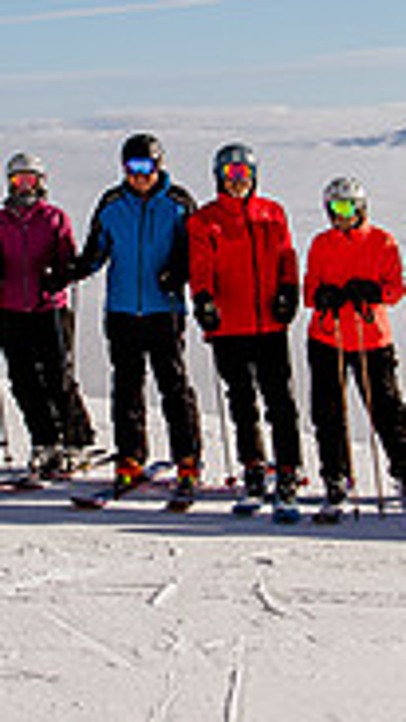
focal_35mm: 132
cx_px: 139
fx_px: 2525
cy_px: 204
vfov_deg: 16.2
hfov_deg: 9.2
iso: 160
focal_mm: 24
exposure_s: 1/1000
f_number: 8
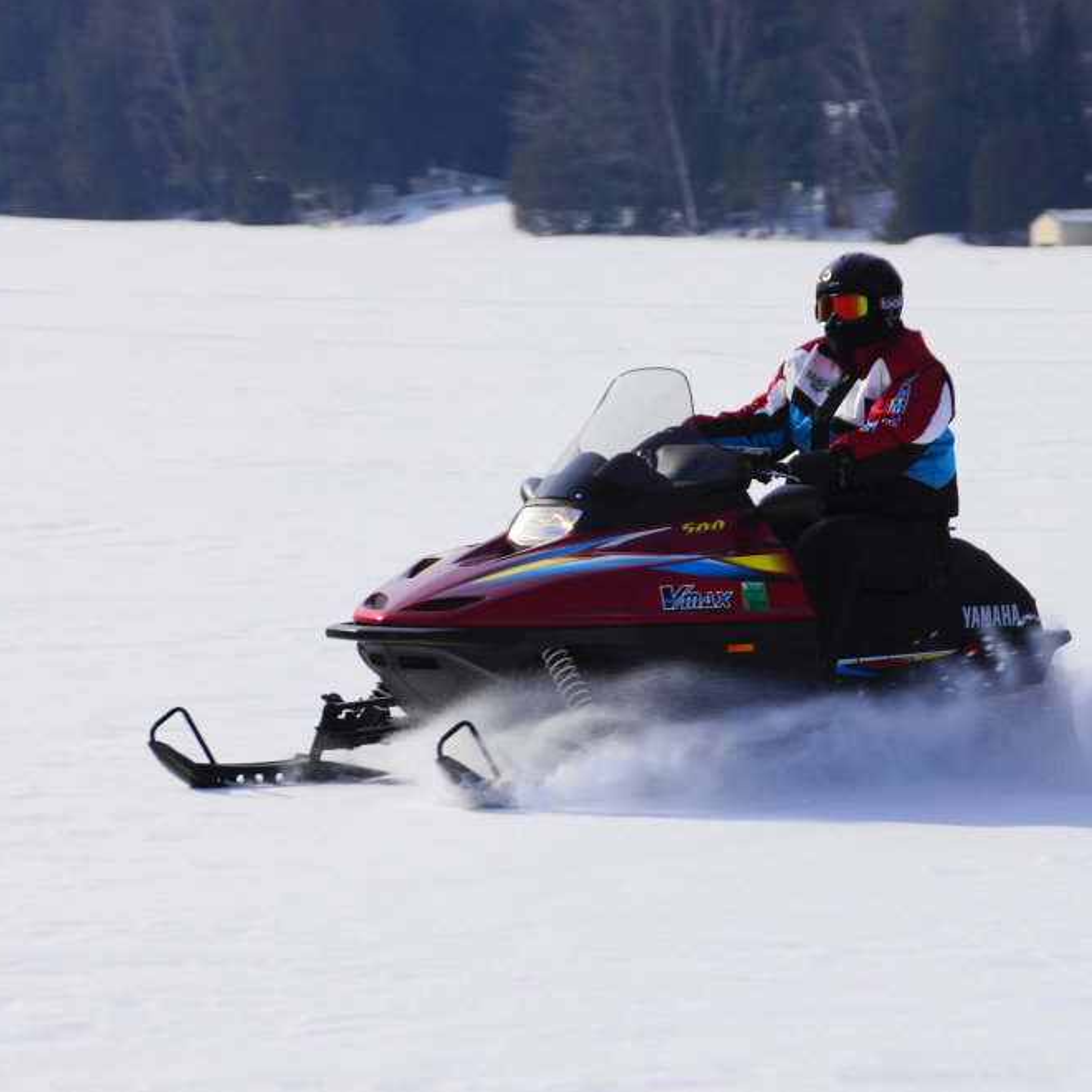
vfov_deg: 8.3
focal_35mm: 212
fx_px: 7566
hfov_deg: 8.3
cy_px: 544
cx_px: 677
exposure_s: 1/250
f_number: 8
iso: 100
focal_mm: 110
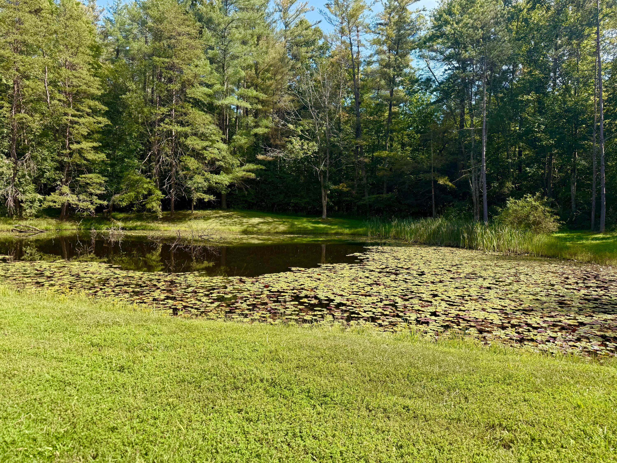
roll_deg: -1.4
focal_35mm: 24
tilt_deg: -2.6
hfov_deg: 71.6
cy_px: 232
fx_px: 428
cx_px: 308
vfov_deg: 56.8
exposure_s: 1/1337
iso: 80
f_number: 1.78
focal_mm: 6.76
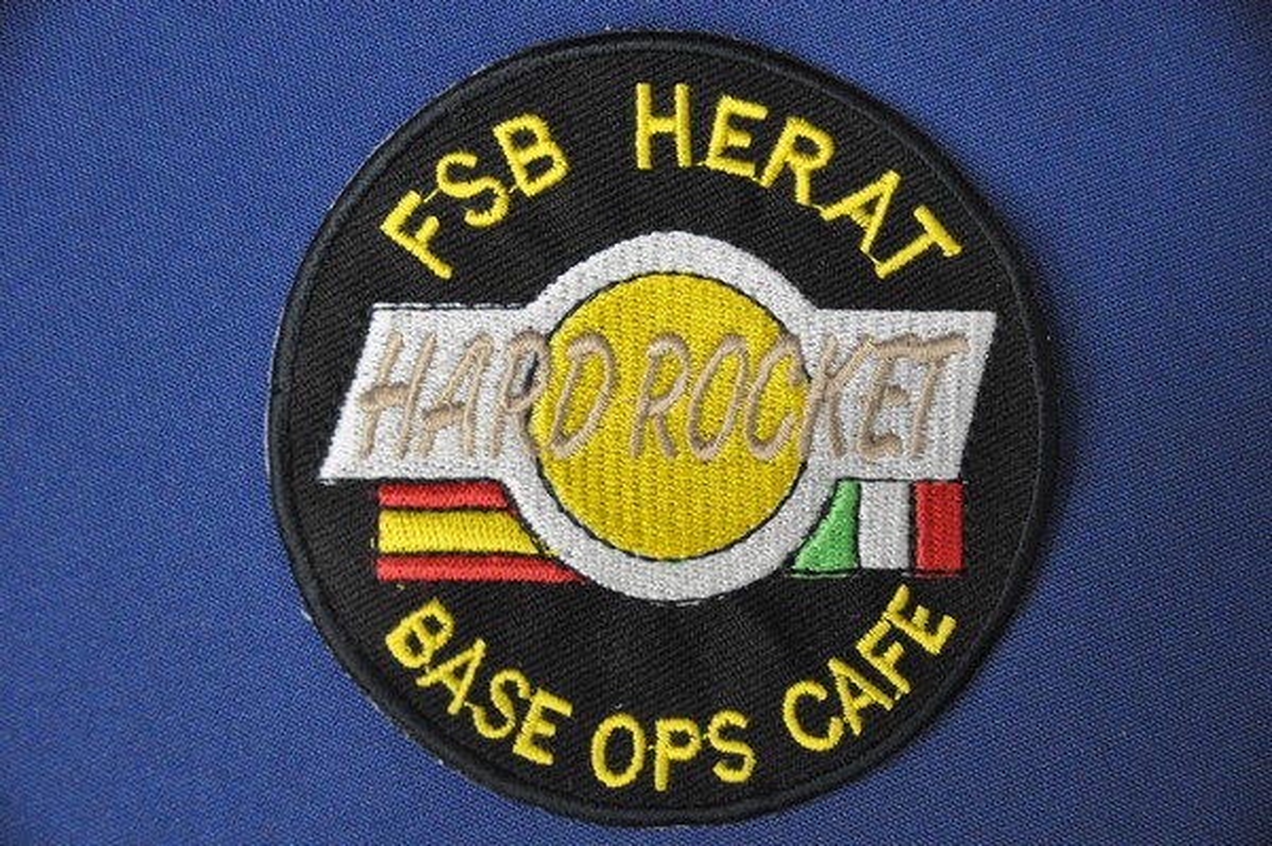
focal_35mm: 123
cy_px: 423
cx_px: 636
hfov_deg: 16.7
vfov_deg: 11.1
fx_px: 4342
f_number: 5
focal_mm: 82
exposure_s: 1/50
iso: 3200
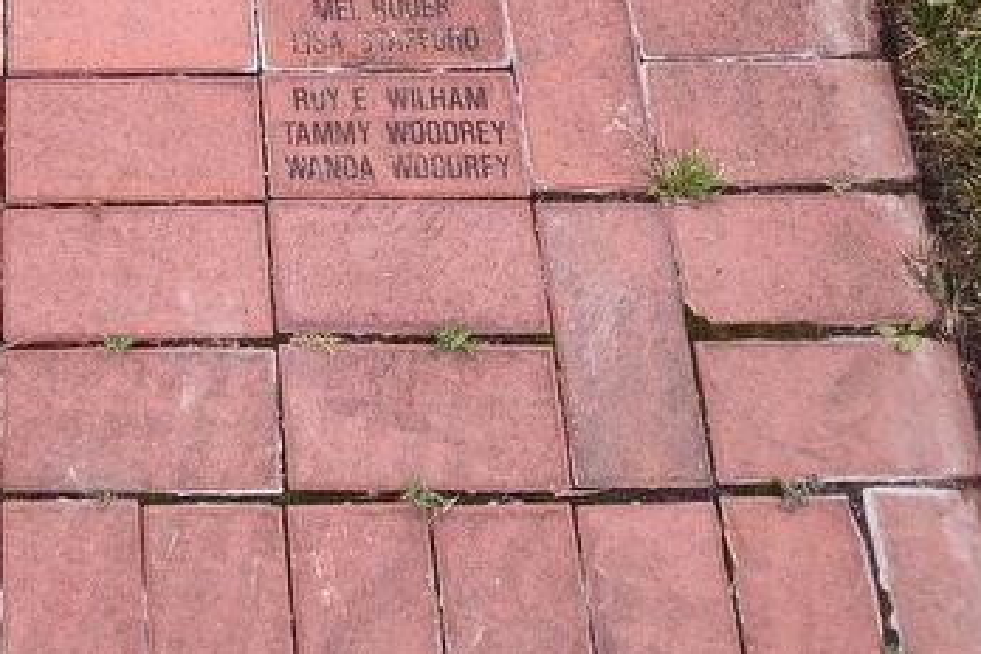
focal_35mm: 55
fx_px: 1499
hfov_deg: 33.4
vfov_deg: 22.5
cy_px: -155
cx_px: 14
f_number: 1.8
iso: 140
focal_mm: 5.56
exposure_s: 1/120
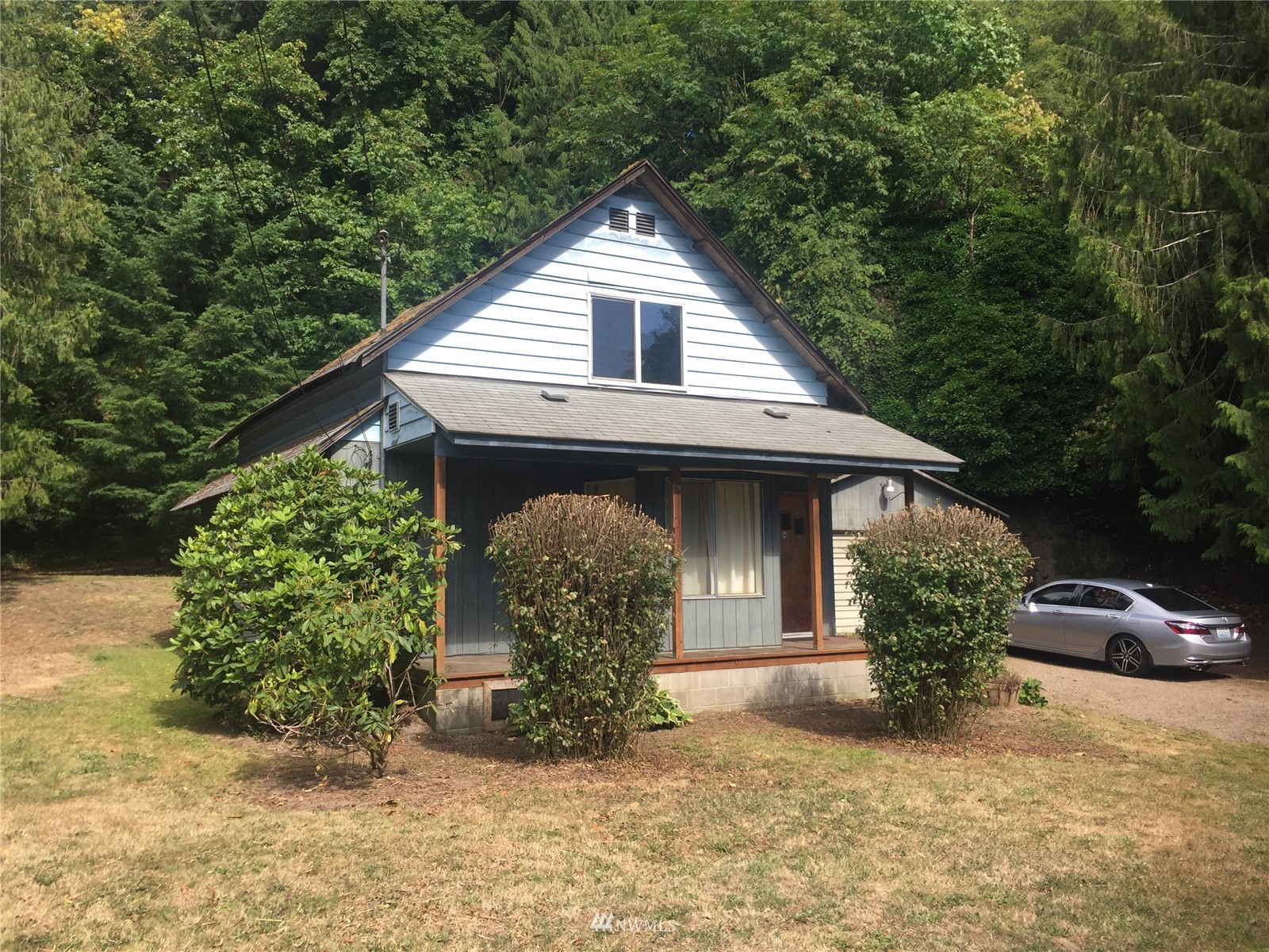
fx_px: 1063
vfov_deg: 48.2
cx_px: 634
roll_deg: -0.1
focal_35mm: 29
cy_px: 476
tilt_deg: +4.9
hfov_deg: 61.7
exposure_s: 1/719
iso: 32
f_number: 2.2
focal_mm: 4.15
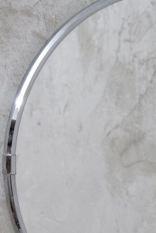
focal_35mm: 114
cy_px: 208
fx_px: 741
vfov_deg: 17.7
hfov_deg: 11.9
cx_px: 141
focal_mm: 30.8
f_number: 4
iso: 2500
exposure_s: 1/45
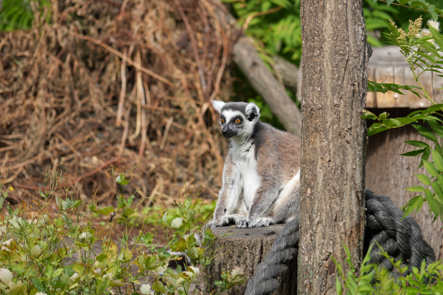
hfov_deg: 4.3
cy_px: 148
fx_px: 5869
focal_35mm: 477
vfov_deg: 2.9
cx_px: 222
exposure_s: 1/250
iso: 100
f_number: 4
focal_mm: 166.06
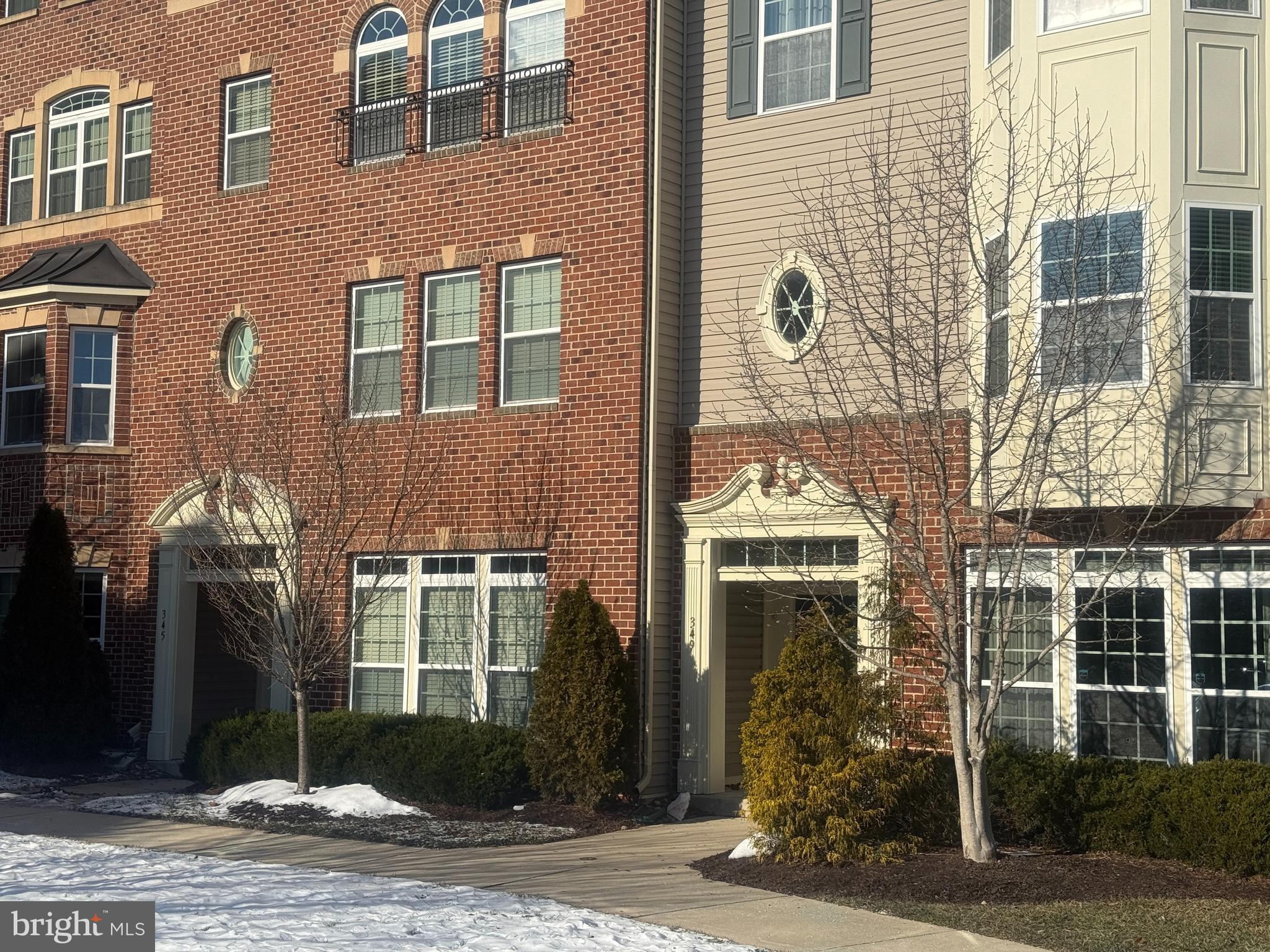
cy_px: 476
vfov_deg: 30.3
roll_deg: -0.5
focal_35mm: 48
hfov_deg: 39.7
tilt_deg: +5.8
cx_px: 635
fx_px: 1761
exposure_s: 1/6536
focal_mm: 6.76
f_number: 1.78
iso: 64
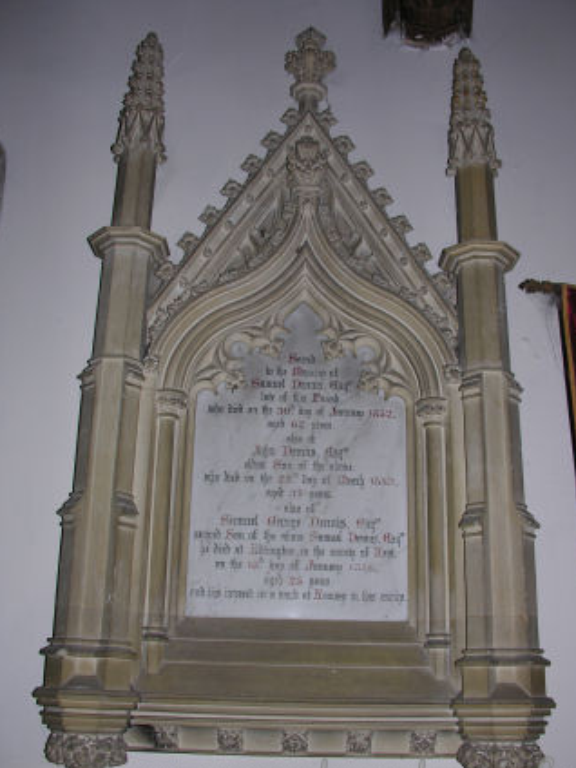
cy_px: 411
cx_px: 293
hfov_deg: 37.7
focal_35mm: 38
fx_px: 843
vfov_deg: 48.9
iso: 50
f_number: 2.8
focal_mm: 8.9
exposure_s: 1/60.1
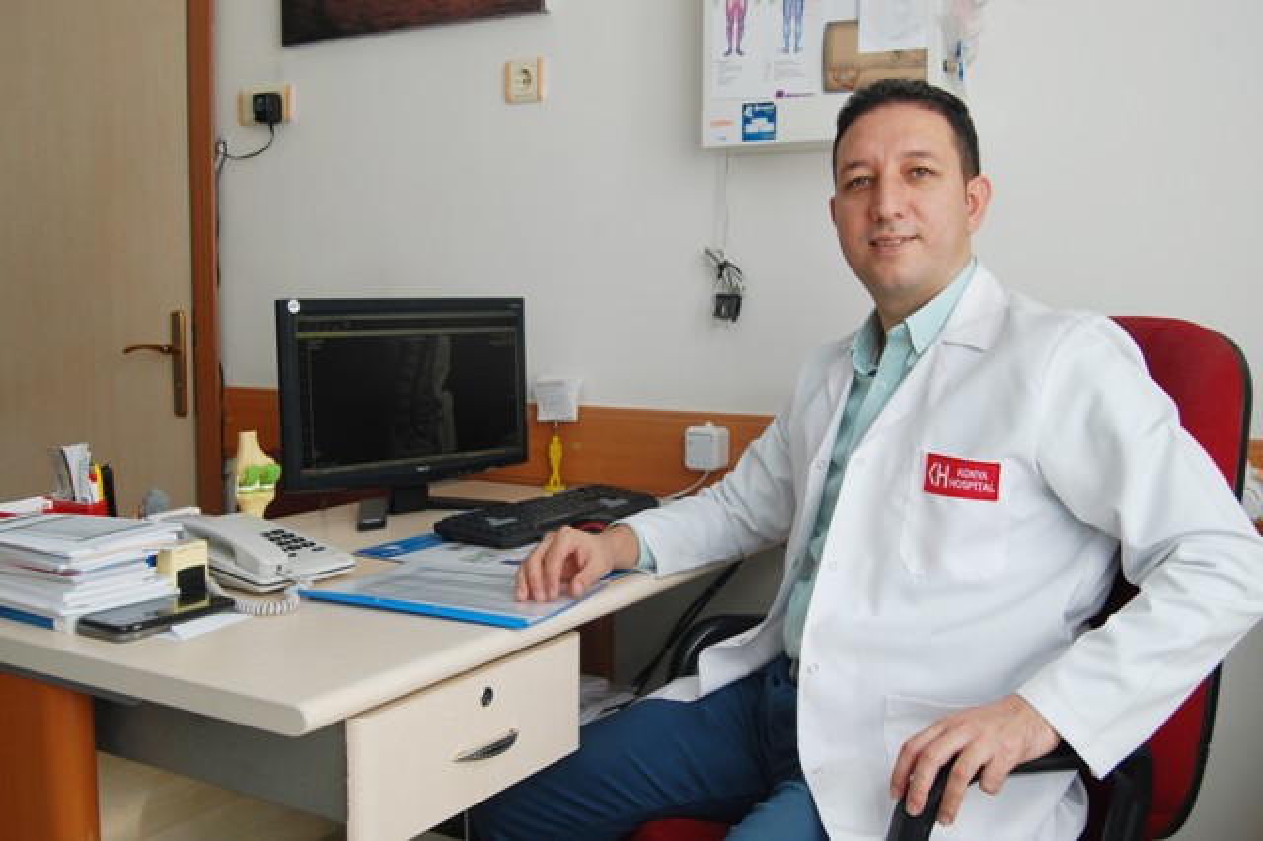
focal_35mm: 36
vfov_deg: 36.8
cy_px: 420
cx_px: 632
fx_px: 1262
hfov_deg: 53.2
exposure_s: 1/125
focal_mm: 24
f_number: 5.6
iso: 400
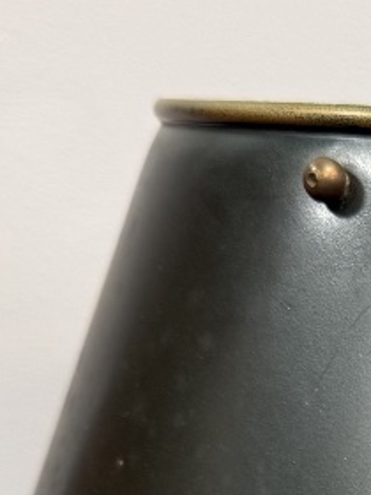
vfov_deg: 17.8
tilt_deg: -16.2
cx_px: 567
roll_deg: +1.2
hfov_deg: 13.5
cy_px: 652
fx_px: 1472
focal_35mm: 103
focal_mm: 6.76
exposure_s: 1/50
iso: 200
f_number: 1.78
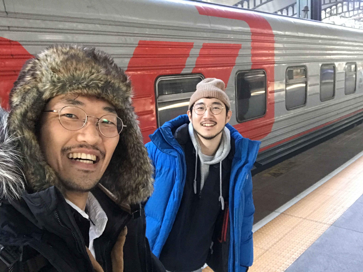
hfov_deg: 56.8
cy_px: 136
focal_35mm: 32
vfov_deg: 44.2
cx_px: 182
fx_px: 336
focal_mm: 2.87
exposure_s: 1/25
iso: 200
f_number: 2.2
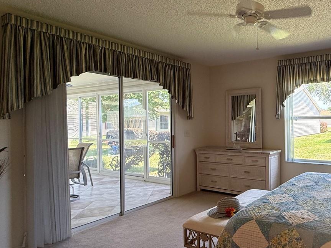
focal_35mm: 26
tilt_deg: +0.0
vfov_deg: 53.0
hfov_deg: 61.2
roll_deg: +0.3
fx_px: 249
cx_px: 270
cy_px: 123
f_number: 2.2
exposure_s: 1/120
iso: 160
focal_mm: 2.22
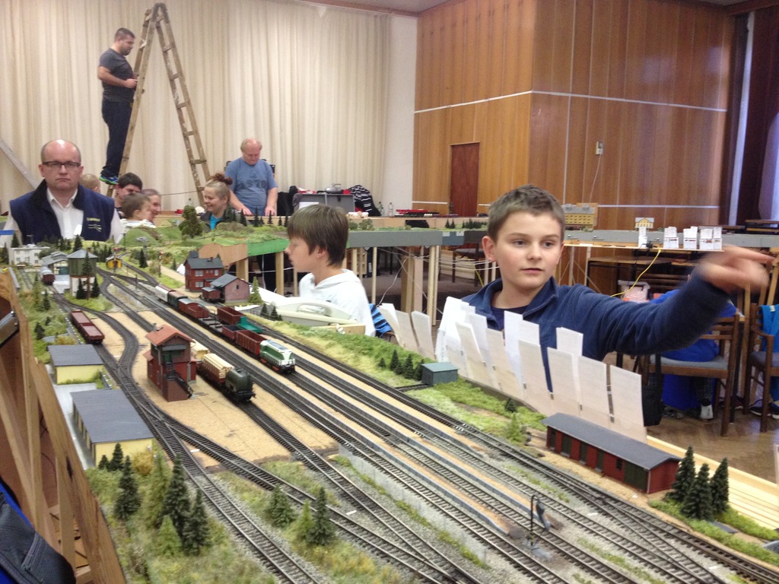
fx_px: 788
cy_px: 292
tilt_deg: -9.2
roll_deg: -1.1
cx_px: 390
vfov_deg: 40.7
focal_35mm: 35
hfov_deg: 52.6
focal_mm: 4.28
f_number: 2.4
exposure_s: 1/20
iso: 160
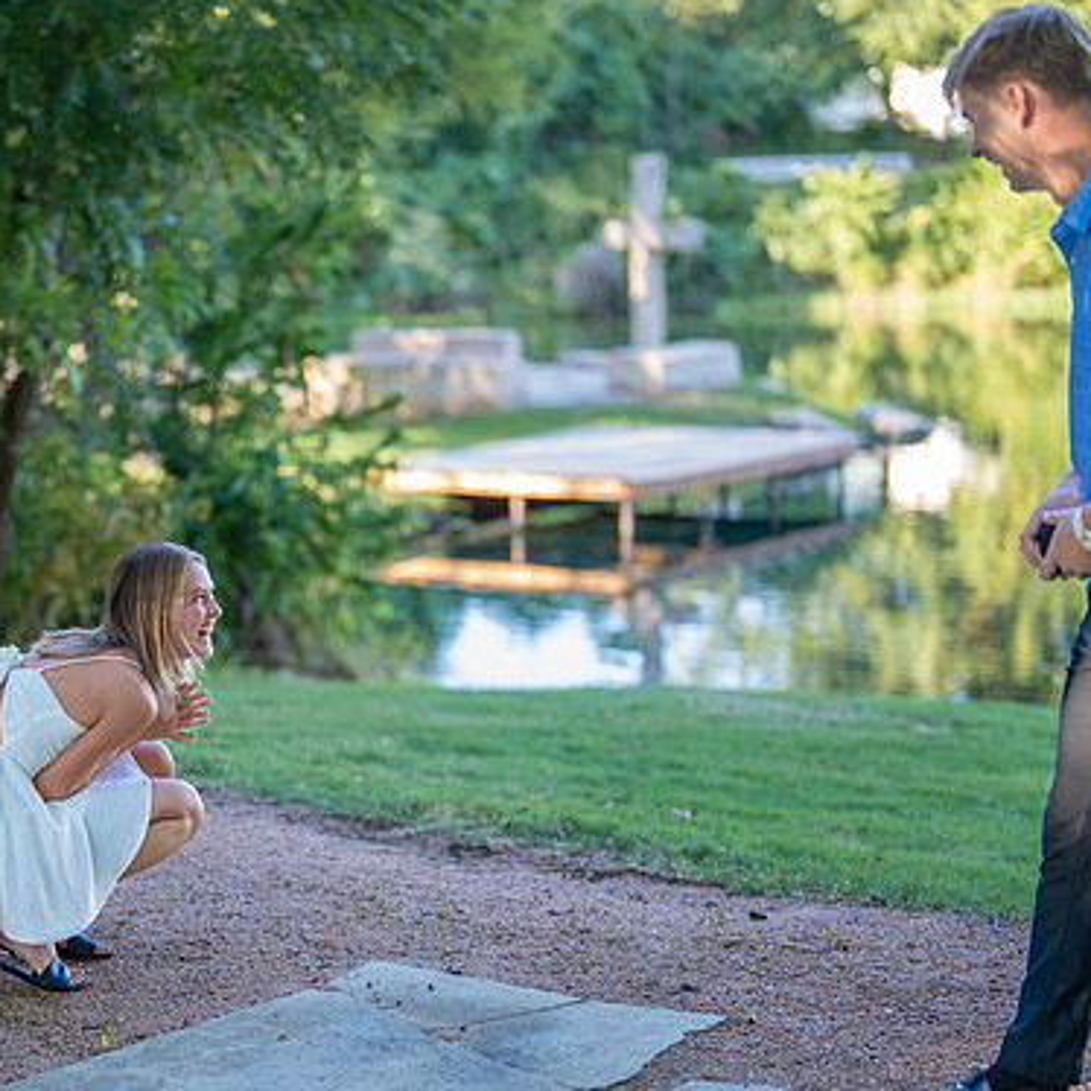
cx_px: 227
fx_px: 3102
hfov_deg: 19.7
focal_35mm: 87
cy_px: 686
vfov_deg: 19.9
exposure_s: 1/1000
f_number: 1.2
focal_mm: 50
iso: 320
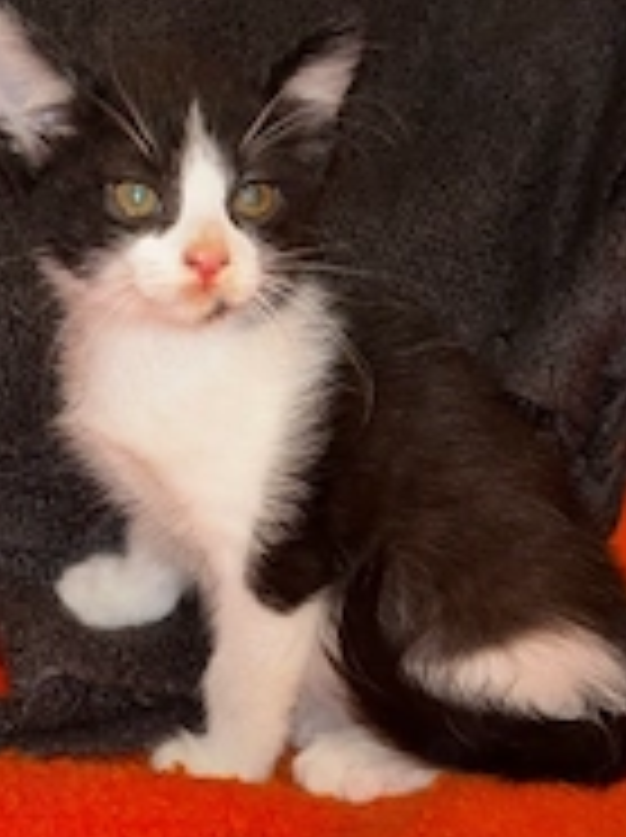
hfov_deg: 26.0
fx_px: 1353
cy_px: 423
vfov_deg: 34.4
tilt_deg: -6.2
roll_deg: -1.5
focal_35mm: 56
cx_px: 234
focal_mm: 5.96
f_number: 1.6
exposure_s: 1/4
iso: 32
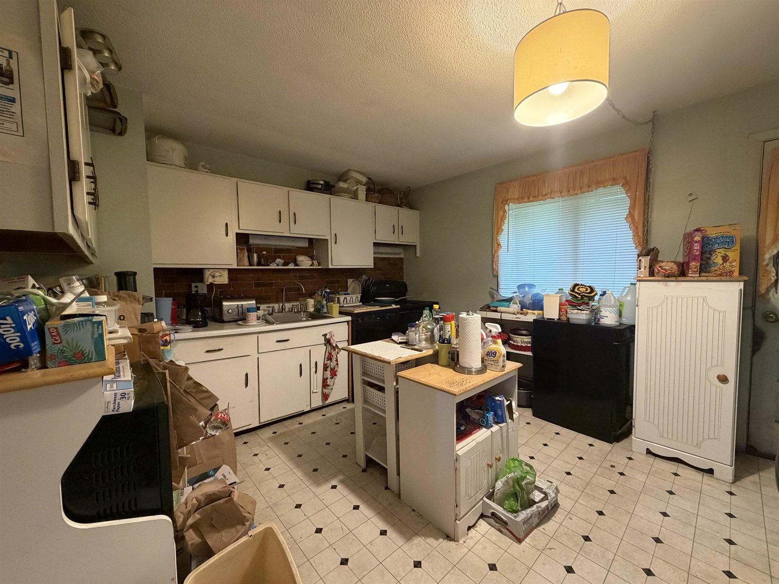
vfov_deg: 85.7
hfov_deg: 102.1
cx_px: 390
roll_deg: +1.5
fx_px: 315
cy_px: 292
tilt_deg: -3.2
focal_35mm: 14
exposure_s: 1/60
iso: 400
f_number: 2.2
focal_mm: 2.22
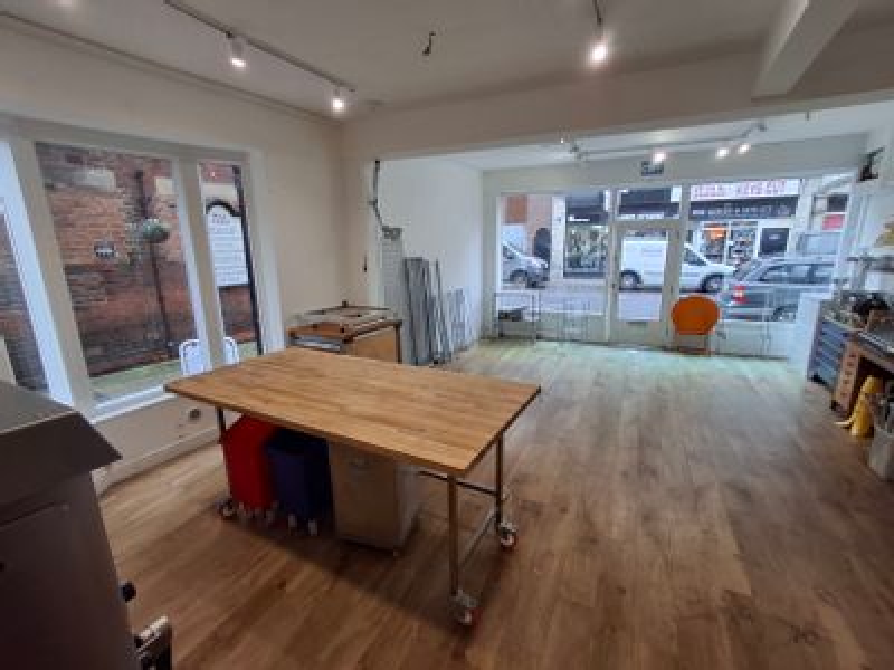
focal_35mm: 16
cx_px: 447
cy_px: 335
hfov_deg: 94.5
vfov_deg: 78.1
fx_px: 413
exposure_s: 1/50
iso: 64
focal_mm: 1.64
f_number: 2.2
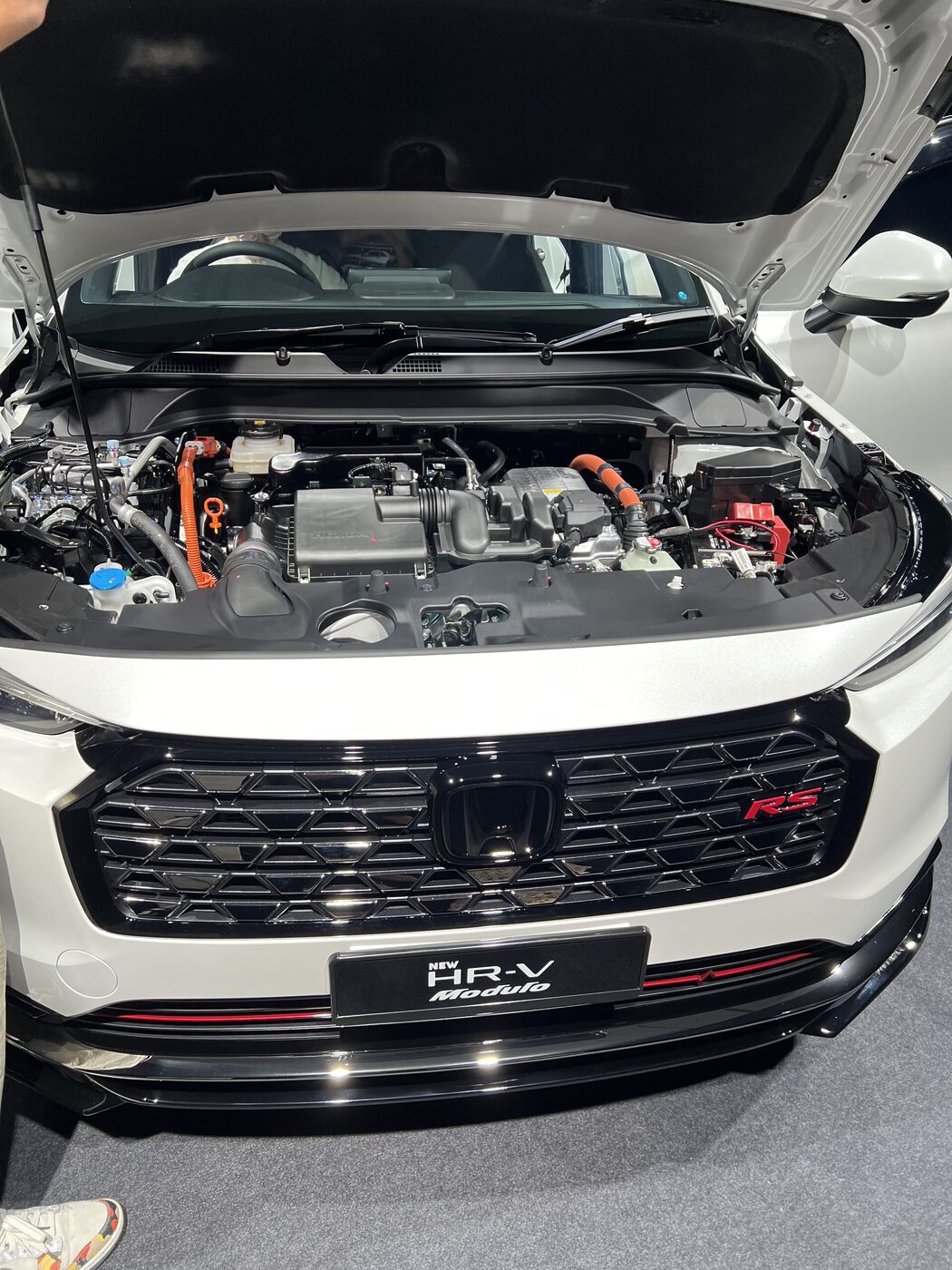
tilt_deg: -27.7
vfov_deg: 67.3
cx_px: 476
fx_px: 953
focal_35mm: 26
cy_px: 635
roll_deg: -1.3
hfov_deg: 53.1
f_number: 1.5
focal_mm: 5.7
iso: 50
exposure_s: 1/122
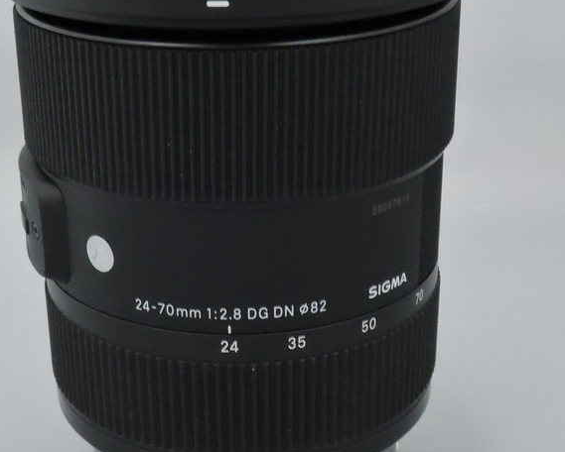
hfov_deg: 26.3
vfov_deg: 21.3
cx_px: 227
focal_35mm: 72
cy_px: 227
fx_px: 1205
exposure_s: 1/125
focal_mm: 7.5
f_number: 5.6
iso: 1600
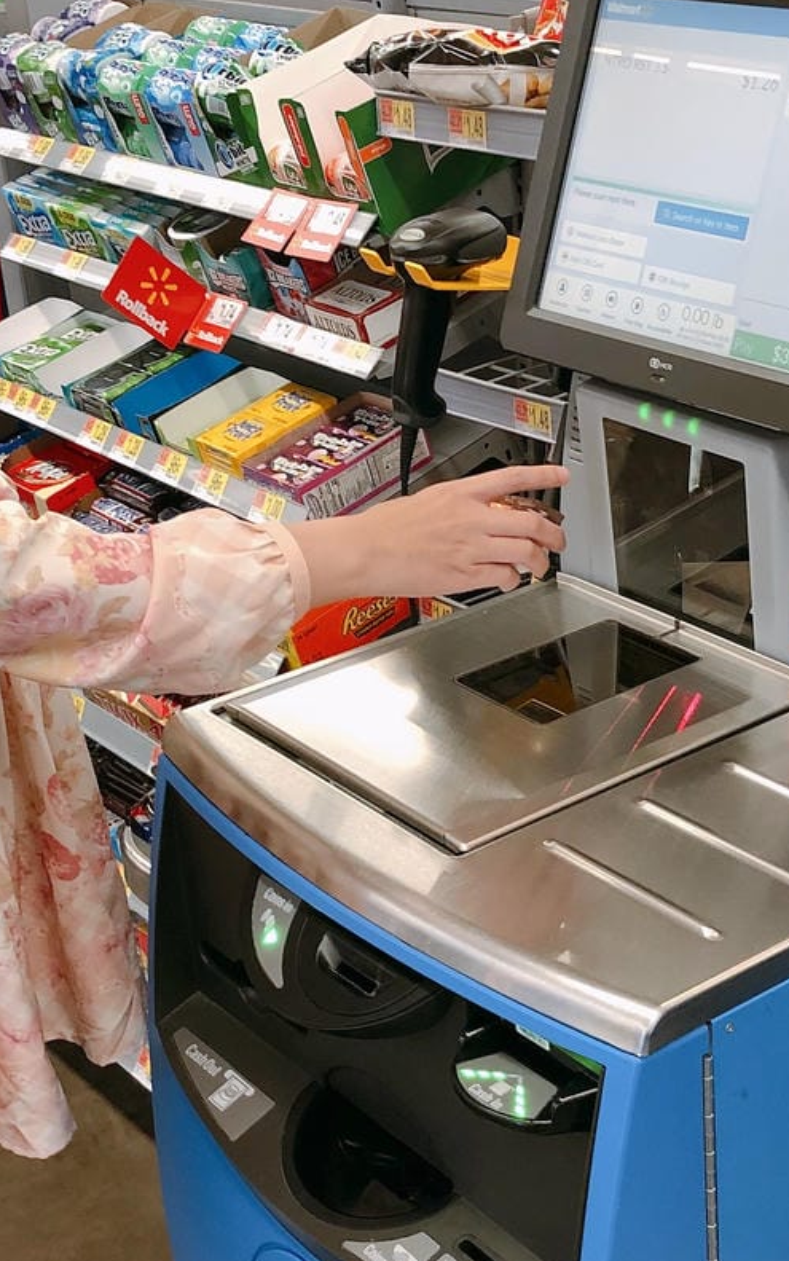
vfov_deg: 33.9
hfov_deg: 21.6
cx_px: 494
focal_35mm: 60
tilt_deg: -26.3
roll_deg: +3.5
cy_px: 724
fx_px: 2062
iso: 40
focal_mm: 3.99
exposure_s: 1/17
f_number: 1.8
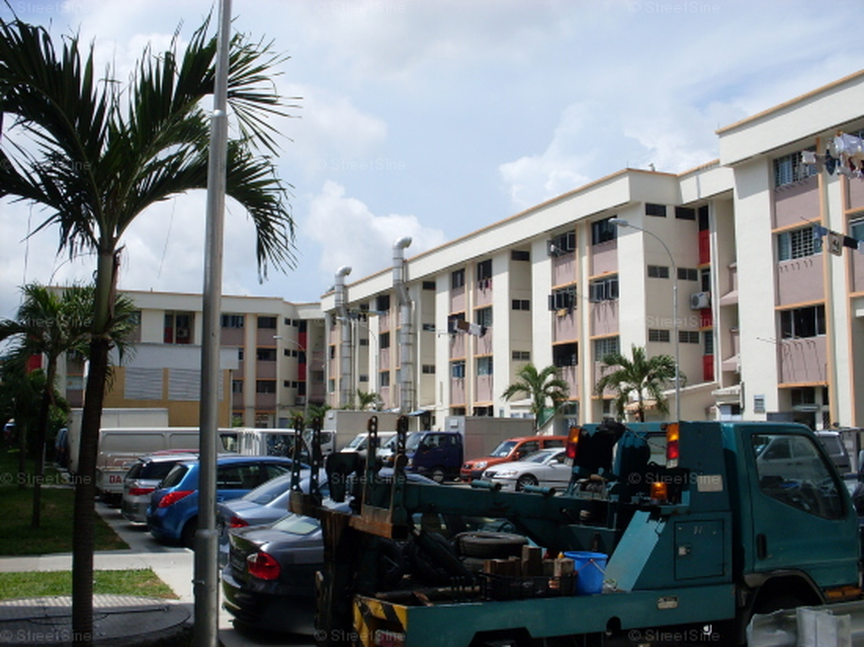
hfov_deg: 49.0
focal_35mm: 38
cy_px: 324
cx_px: 432
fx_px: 948
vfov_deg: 37.7
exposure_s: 1/350
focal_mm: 6.3
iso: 80
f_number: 8.4
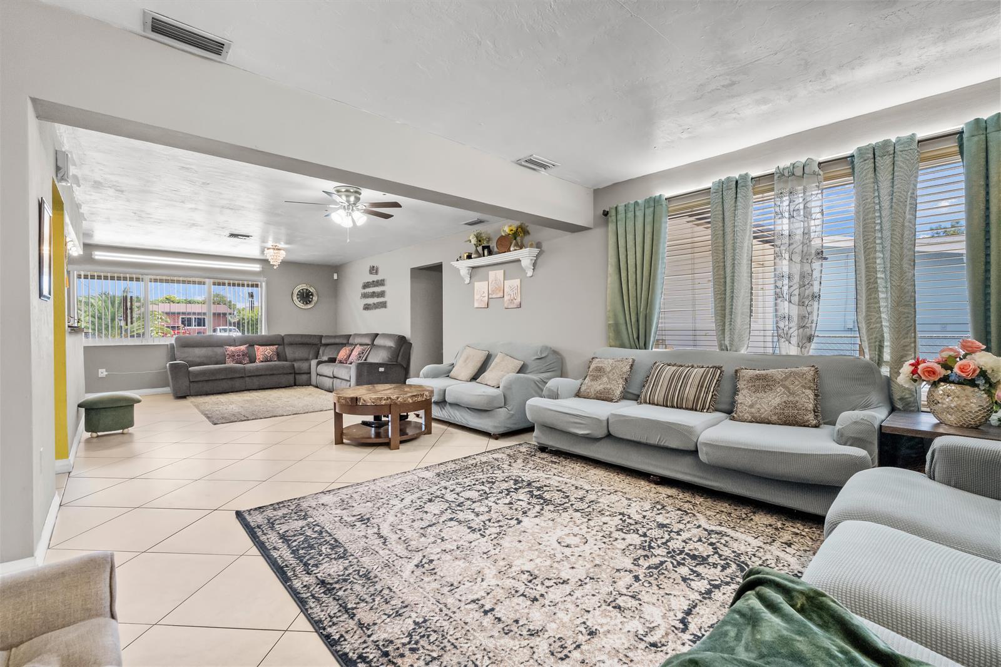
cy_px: 334
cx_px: 500
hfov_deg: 96.7
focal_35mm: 16
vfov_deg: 73.7
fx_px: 445
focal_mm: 16
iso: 12800
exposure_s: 1/125
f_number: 9
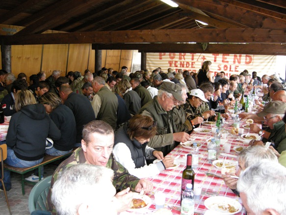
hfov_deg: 52.6
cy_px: 108
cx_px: 143
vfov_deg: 40.7
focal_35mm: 35
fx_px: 289
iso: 288
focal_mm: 7.5
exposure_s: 1/60
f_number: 2.7
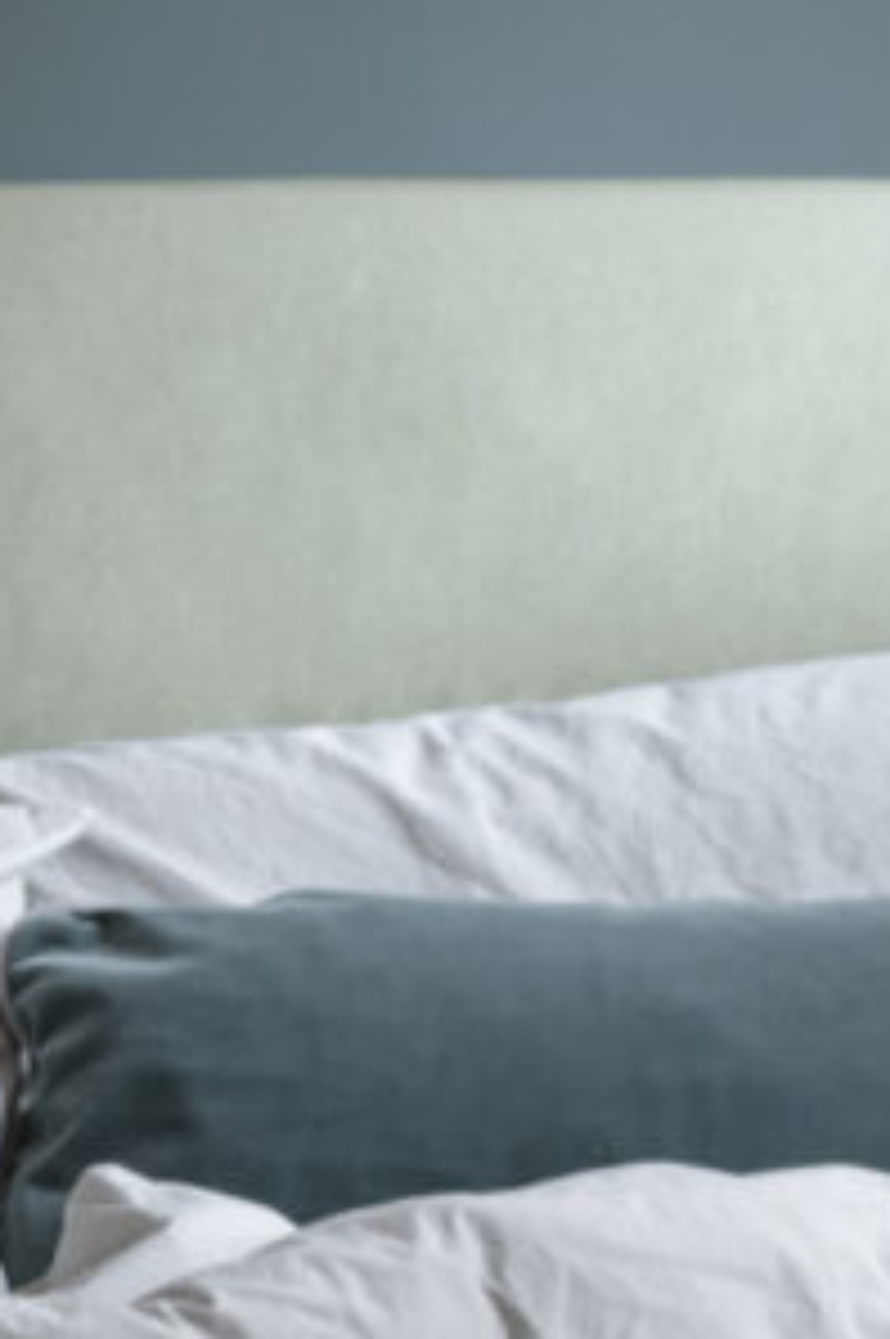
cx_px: -1083
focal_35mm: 252
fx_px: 9366
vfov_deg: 8.2
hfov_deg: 5.3
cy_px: 872
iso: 64
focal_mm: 50
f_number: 11
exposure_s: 3
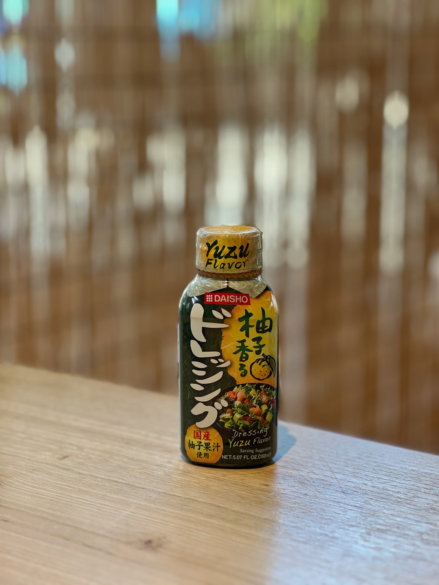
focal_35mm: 77
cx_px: 220
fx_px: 1302
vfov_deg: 25.3
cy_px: 292
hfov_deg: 19.1
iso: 100
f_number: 2.8
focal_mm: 9
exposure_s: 1/33
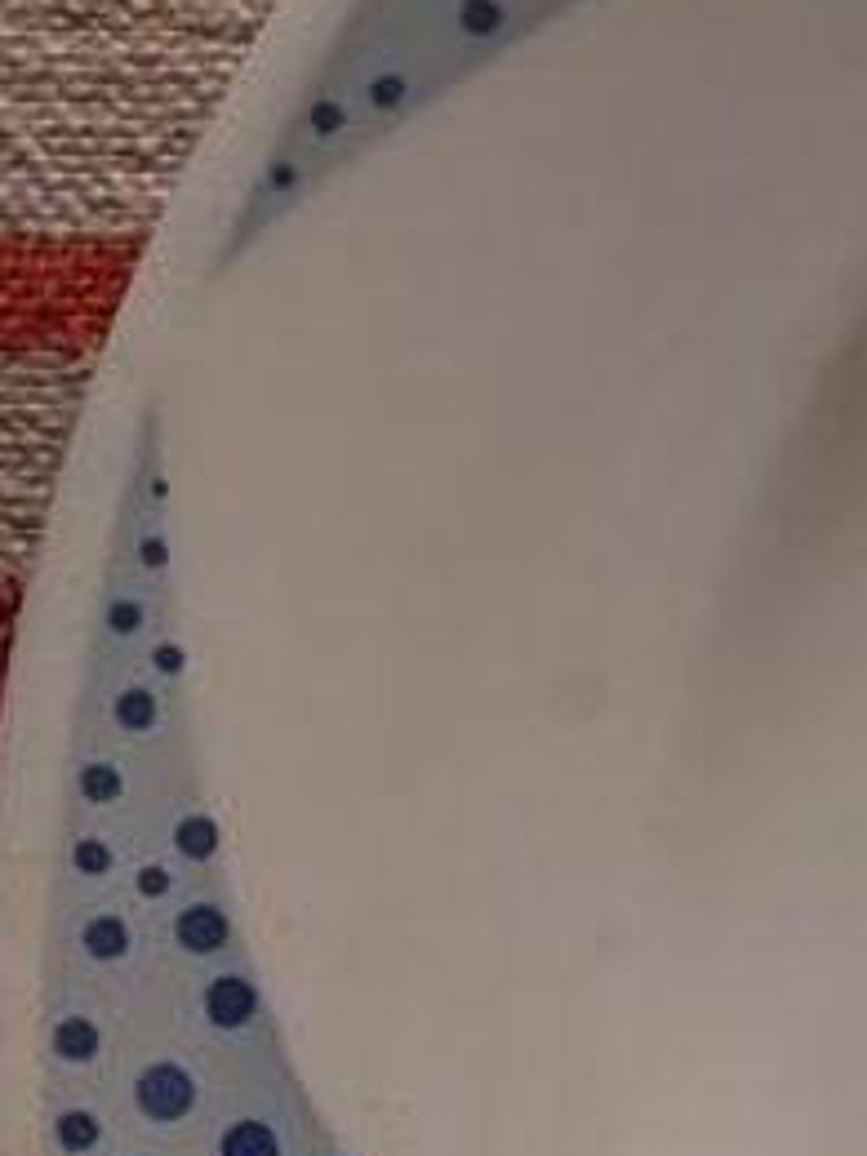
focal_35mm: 128
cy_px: 1056
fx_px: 4275
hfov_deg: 10.3
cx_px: 1965
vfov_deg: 15.2
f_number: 1.8
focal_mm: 5.23
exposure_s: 1/60
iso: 500
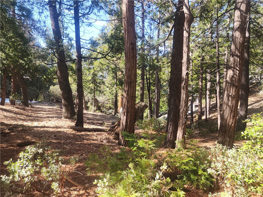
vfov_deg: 58.9
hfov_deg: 73.9
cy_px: 98
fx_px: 175
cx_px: 132
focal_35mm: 23
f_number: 1.8
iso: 12
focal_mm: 6.4
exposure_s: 1/125
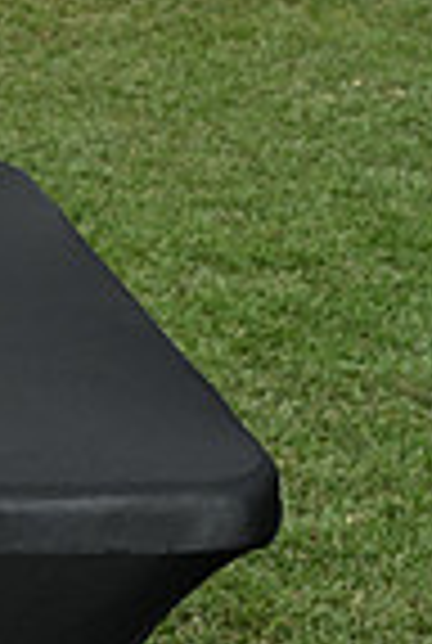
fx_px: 3332
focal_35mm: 186
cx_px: -832
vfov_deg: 11.0
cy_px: 56
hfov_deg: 6.8
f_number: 8
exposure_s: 1/160
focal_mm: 46
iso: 160
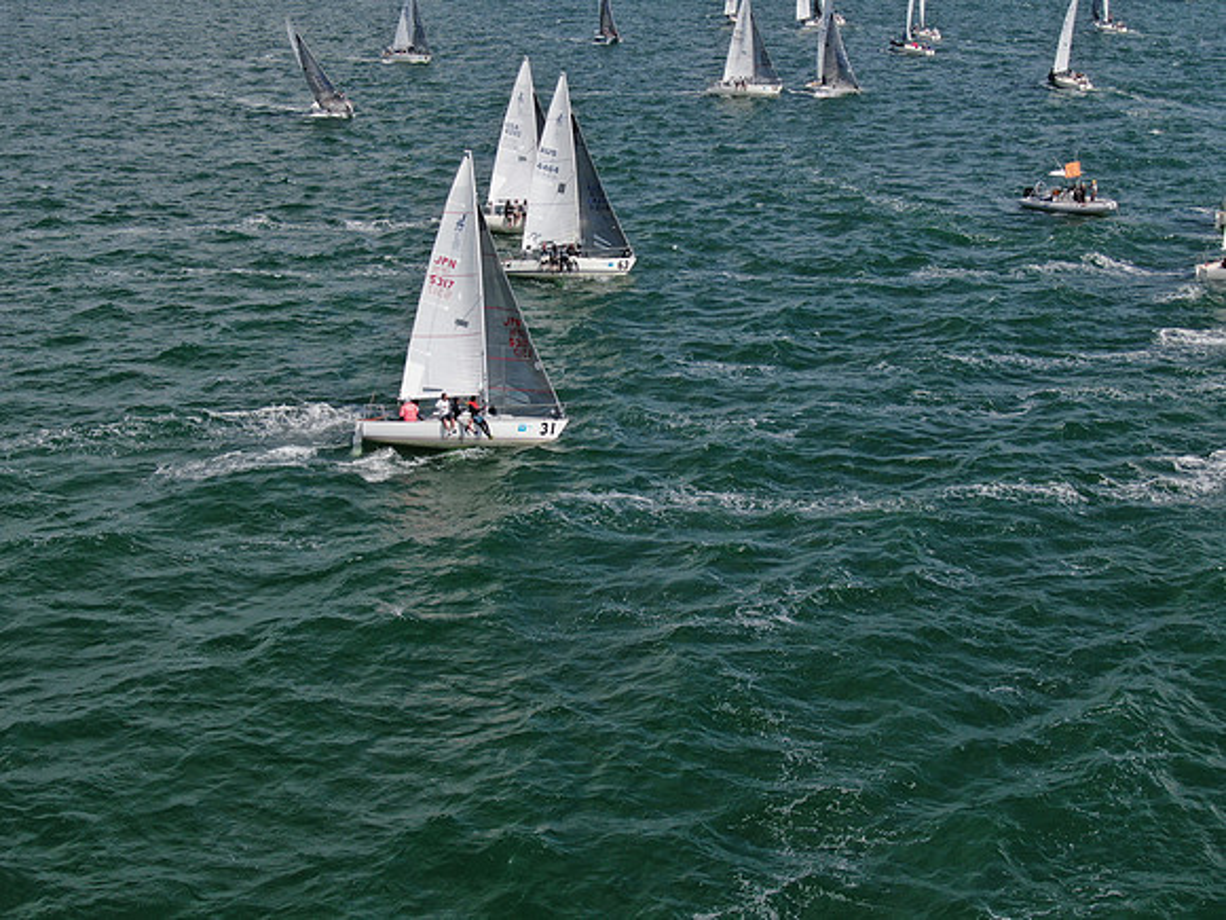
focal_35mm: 48
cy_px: 460
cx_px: 613
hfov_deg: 39.7
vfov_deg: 30.3
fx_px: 1700
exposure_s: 1/1250
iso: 100
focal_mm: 8.6
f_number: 3.8
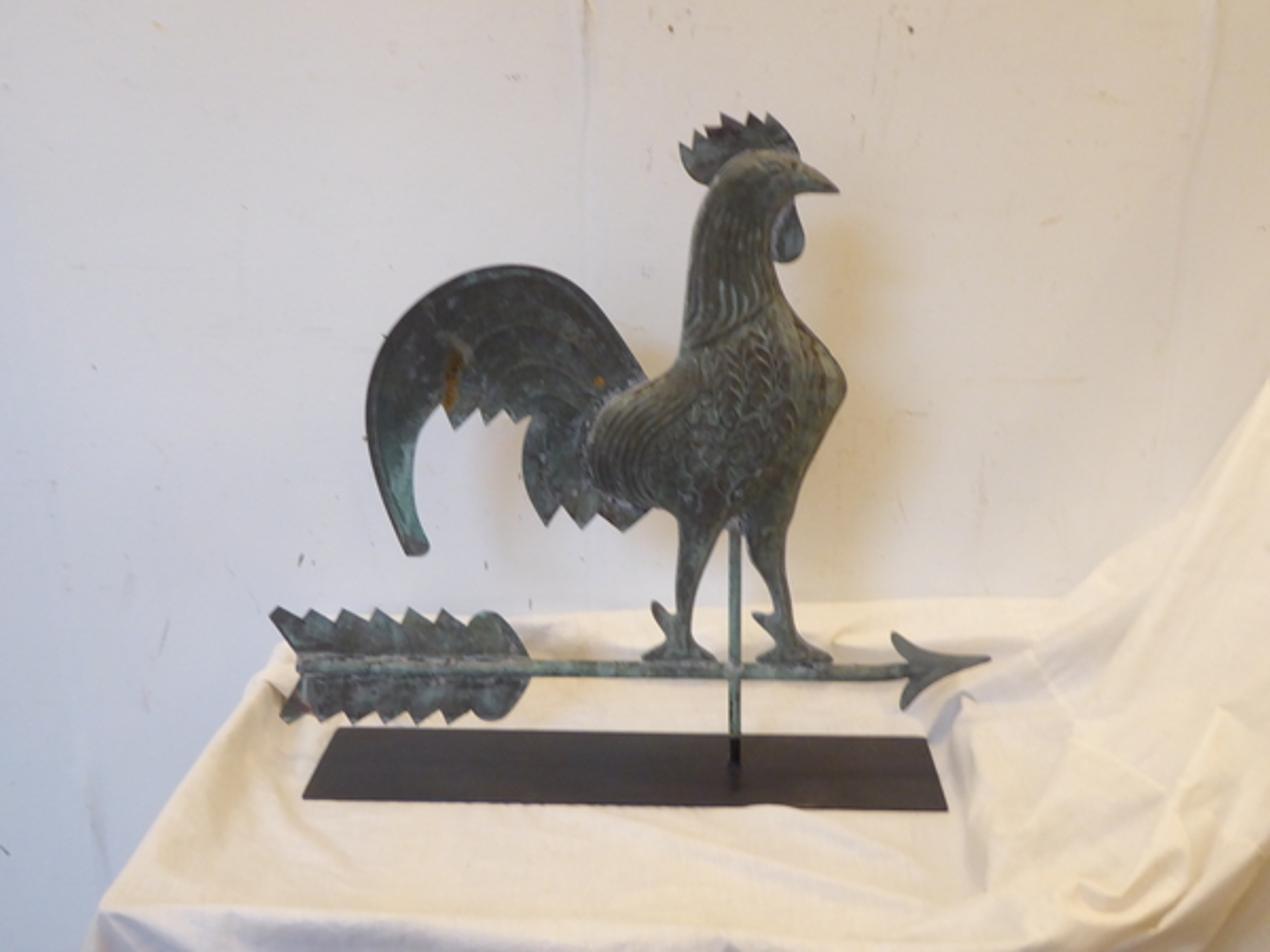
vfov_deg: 36.8
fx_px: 1431
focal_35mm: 39
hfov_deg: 47.9
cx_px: 635
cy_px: 476
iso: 400
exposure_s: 1/13
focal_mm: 6.7
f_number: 3.7
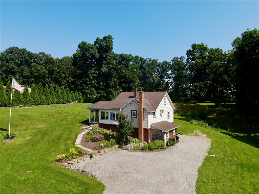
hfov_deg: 71.6
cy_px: 97
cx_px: 130
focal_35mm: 24
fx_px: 180
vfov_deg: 56.8
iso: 100
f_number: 2.8
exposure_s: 1/400
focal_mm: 4.5
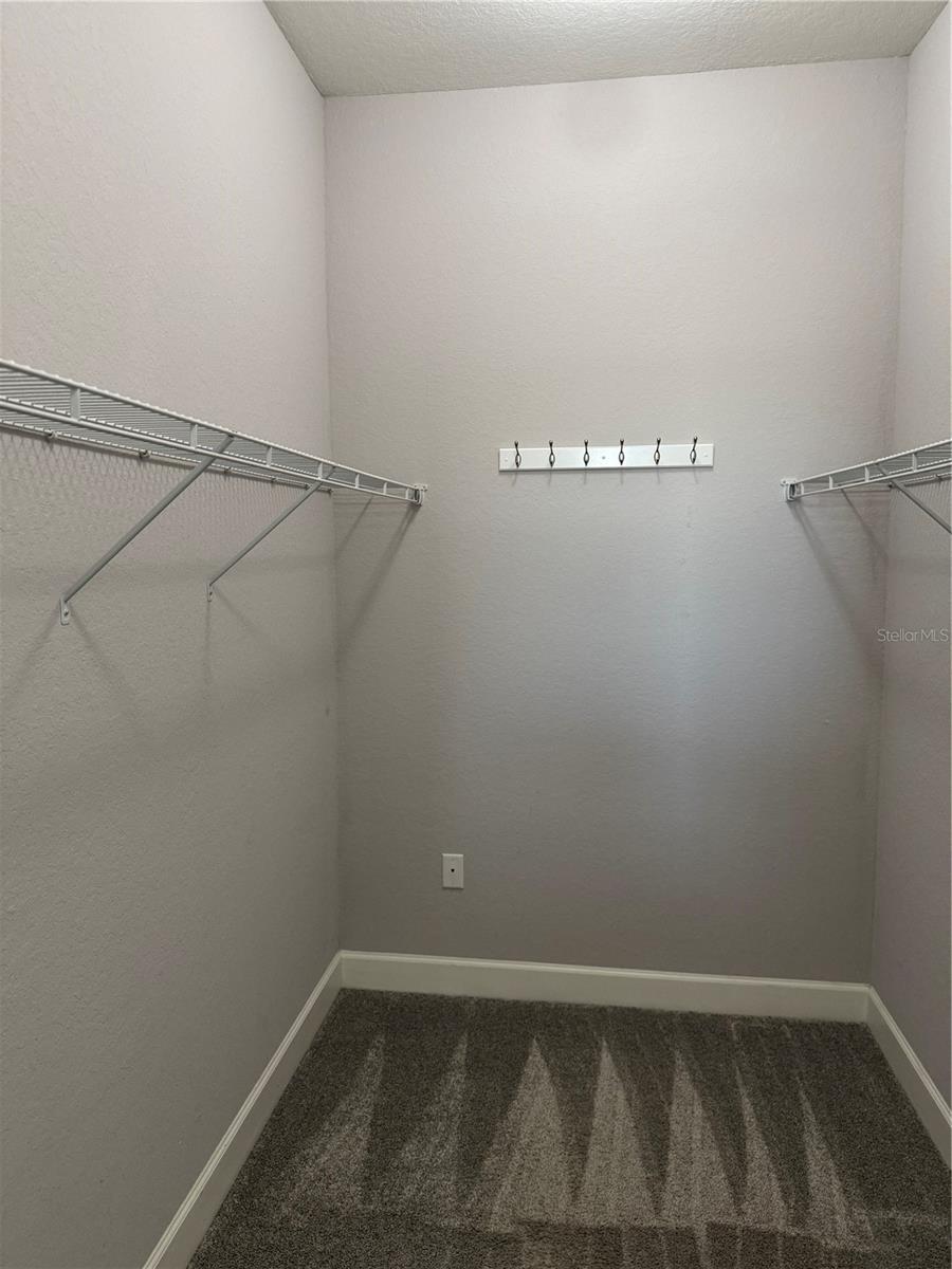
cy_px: 634
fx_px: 880
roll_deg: +1.1
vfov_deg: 71.6
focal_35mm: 24
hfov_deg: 56.8
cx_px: 476
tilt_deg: -6.4
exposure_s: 1/60
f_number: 1.78
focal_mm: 6.76
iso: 250
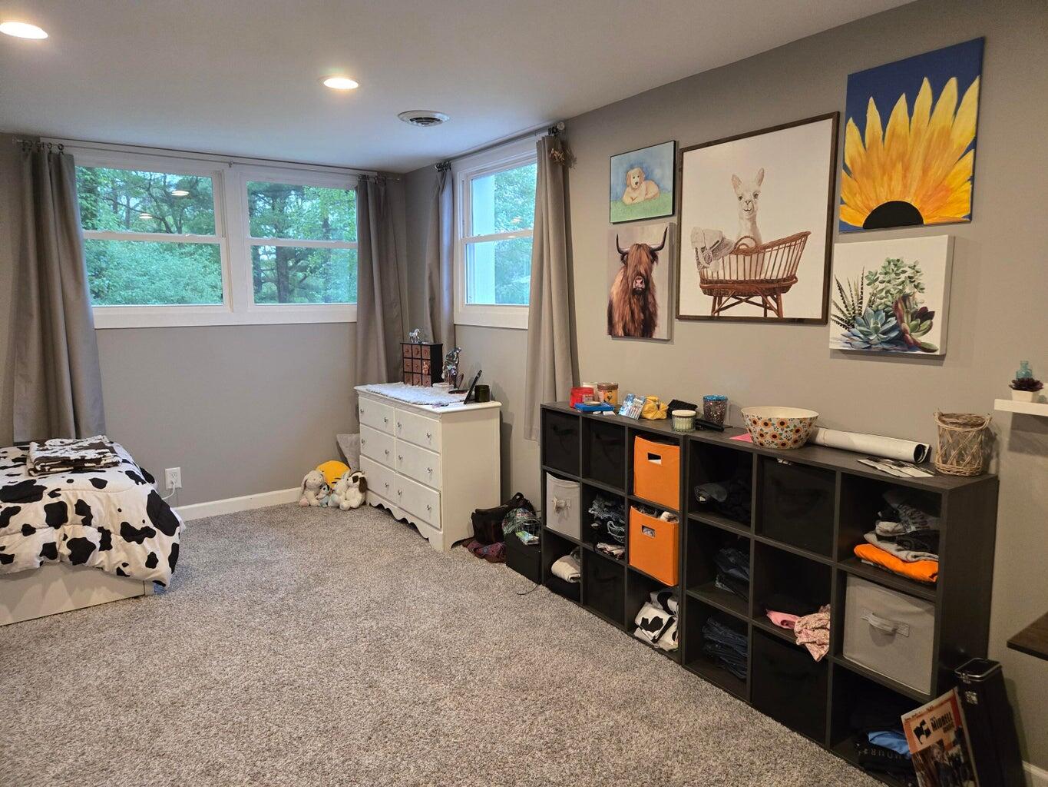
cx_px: 524
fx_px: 696
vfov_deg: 58.9
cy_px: 394
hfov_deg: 73.9
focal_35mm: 23
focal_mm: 5.4
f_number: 1.8
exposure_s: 1/120
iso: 640
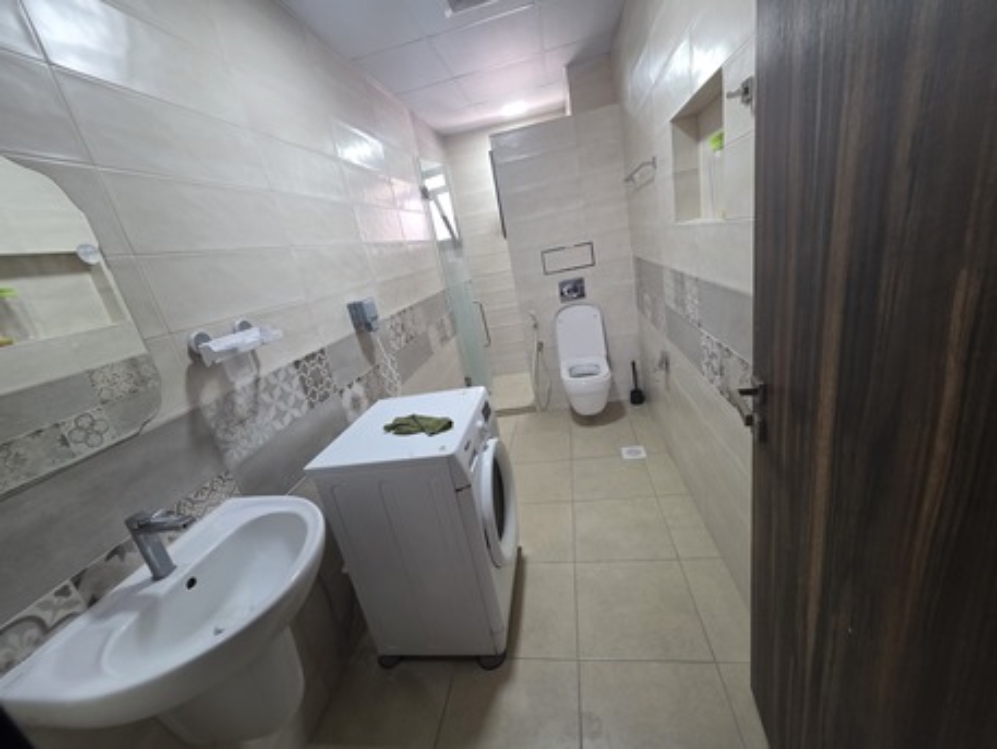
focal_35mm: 13
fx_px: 375
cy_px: 374
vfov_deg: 89.9
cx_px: 498
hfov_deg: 106.2
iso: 160
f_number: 1.9
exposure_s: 1/50
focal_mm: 2.2
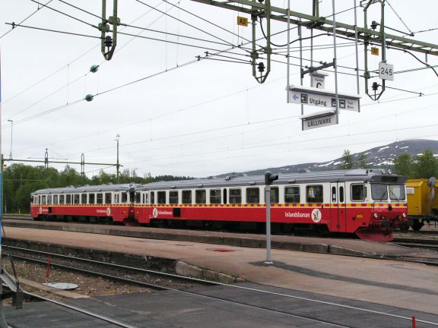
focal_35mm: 48
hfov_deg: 39.7
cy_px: 164
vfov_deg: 30.3
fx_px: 607
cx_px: 219
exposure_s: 1/400
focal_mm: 8
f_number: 5.6
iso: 400
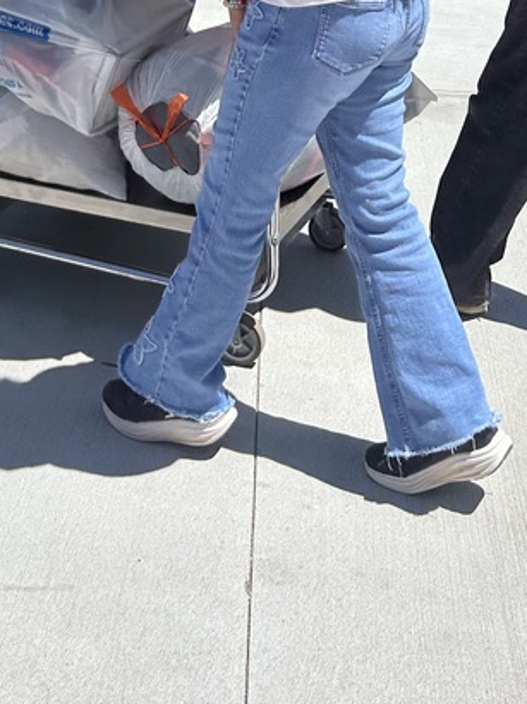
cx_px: 328
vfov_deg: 26.6
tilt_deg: -10.5
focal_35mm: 65
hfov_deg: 22.5
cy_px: -134
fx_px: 1321
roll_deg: -5.3
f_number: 1.5
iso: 50
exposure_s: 1/5076
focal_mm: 5.7
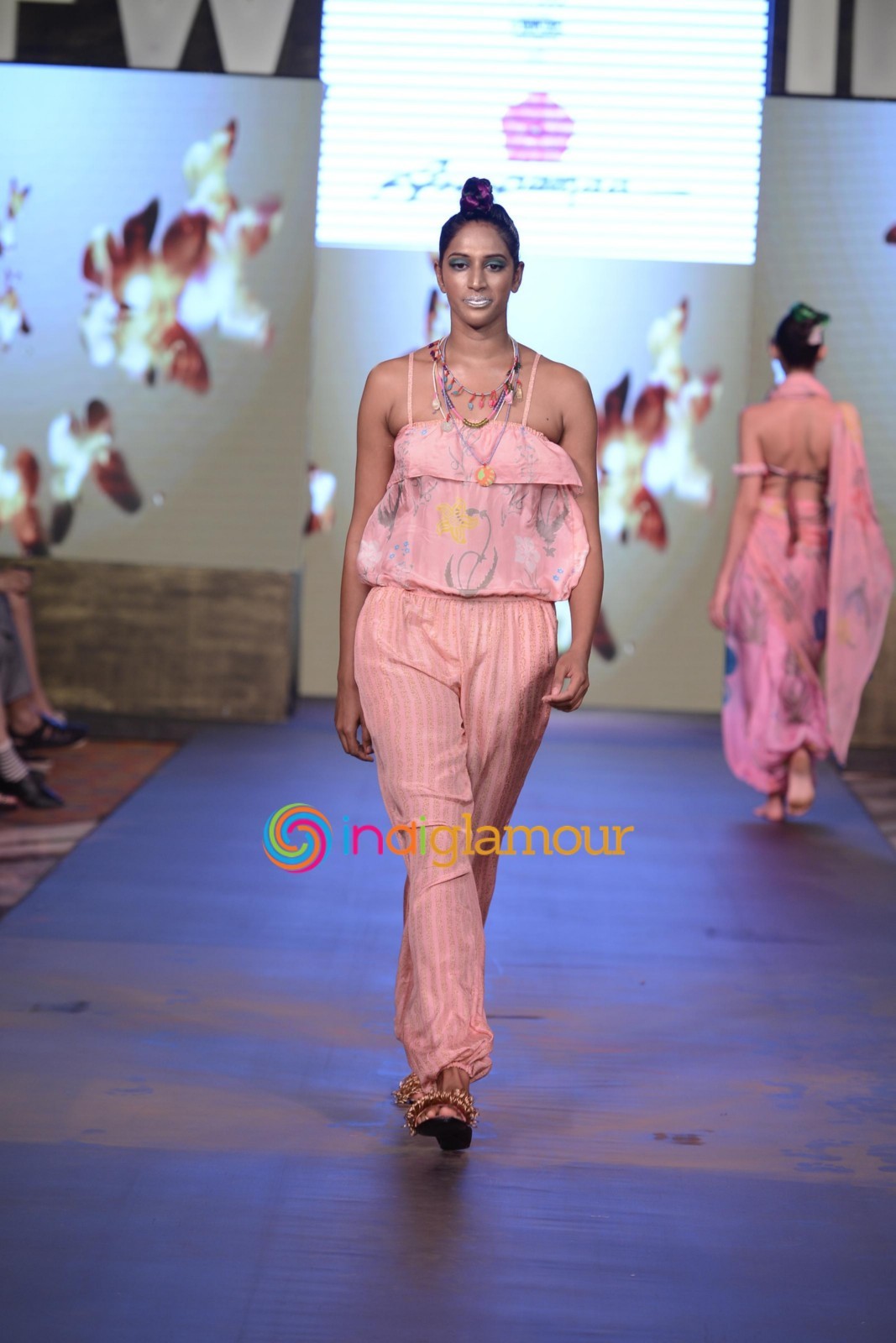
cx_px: 448
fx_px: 4852
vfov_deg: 15.8
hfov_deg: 10.6
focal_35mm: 130
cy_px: 672
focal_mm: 130
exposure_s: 1/250
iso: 800
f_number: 4
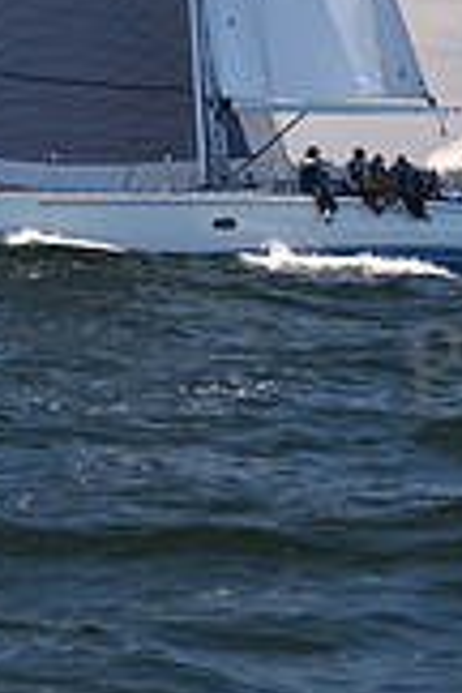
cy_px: -295
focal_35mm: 250
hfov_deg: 5.5
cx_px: 182
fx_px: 4812
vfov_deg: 8.1
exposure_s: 1/800
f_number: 3.5
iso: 200
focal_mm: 70
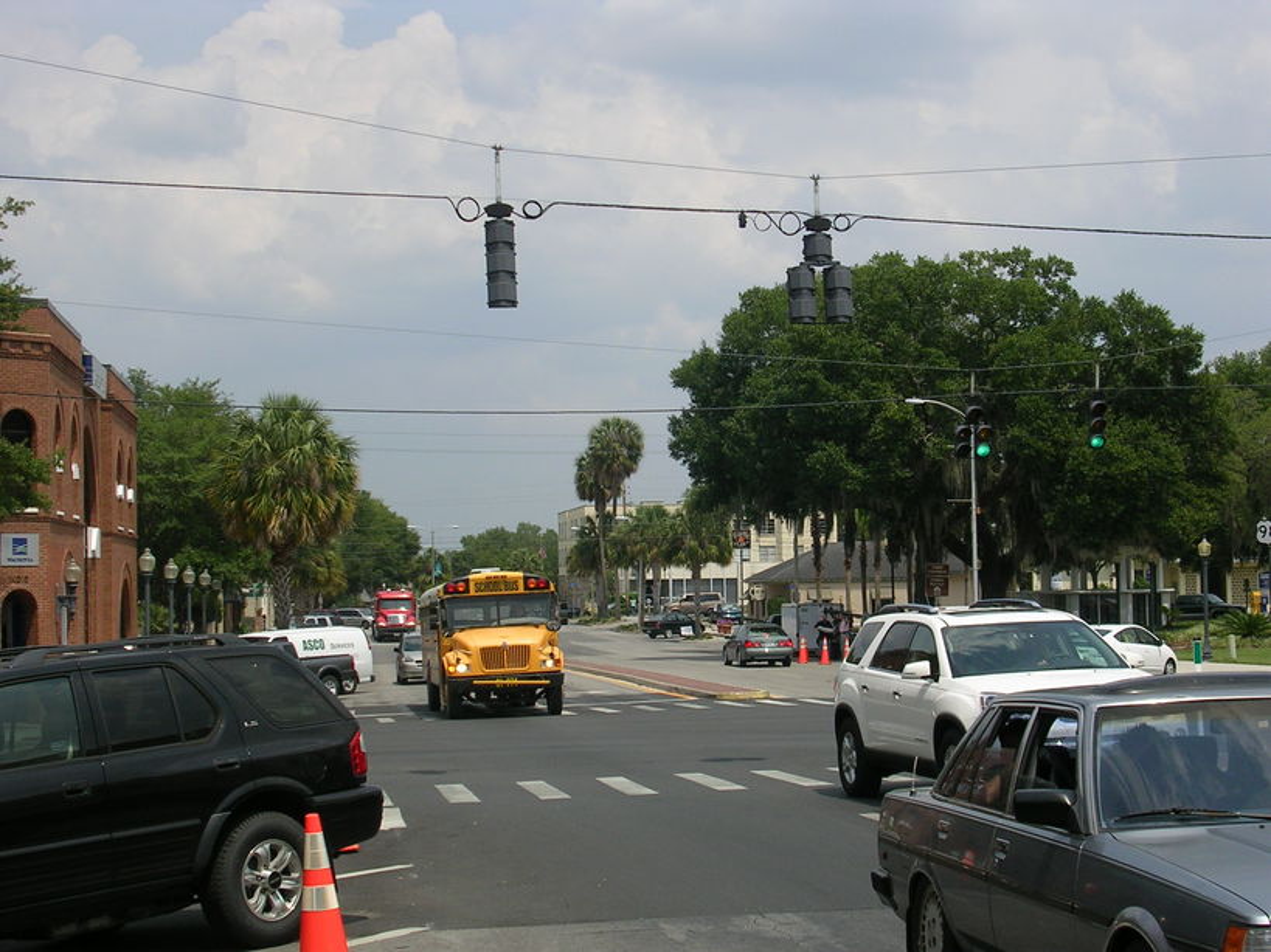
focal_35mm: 63
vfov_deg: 23.3
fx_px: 2313
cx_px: 636
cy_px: 476
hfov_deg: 30.7
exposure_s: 1/1000
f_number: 3.5
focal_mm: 9.6
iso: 50
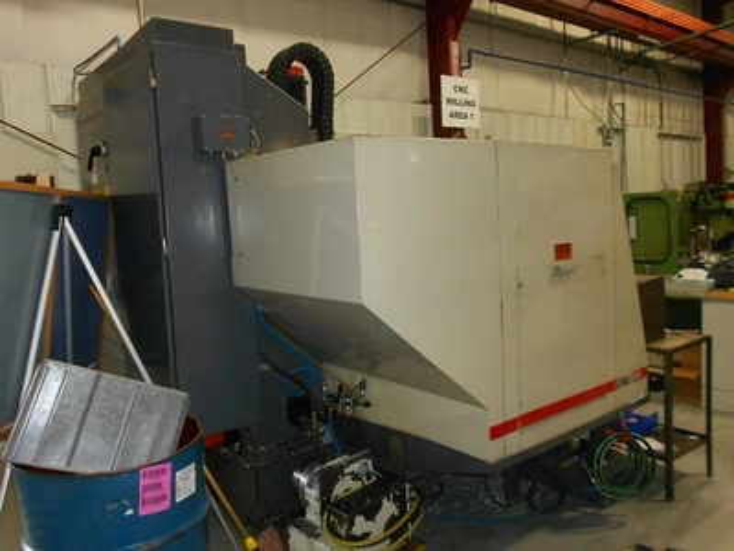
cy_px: 276
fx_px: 615
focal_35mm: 29
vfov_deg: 48.2
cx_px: 367
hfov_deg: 61.7
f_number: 3.4
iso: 200
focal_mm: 5.1
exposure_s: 1/25
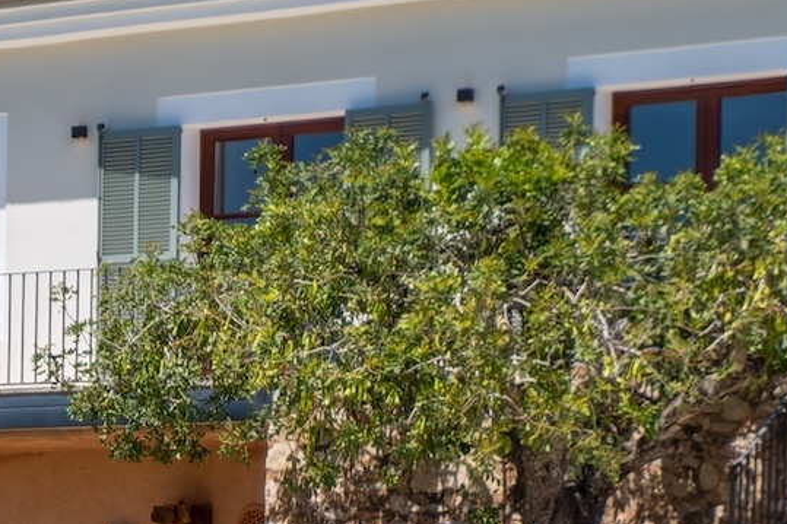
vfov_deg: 8.0
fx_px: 3649
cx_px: -642
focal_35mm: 167
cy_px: 792
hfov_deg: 11.4
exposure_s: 1/2900
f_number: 4
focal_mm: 24
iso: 160
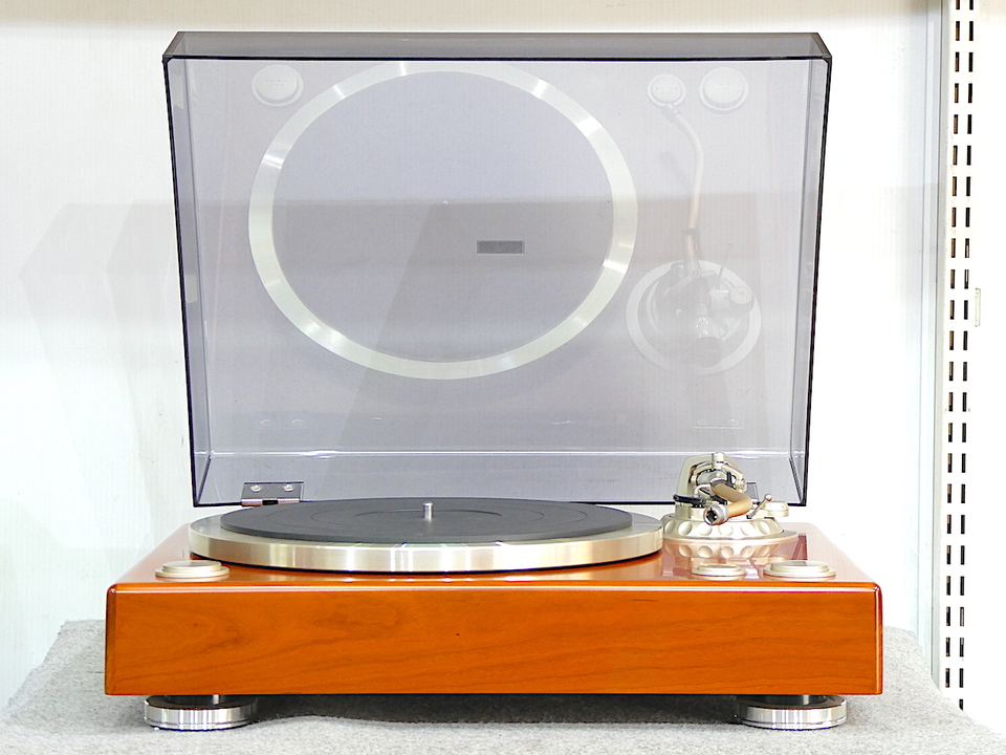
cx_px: 503
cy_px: 378
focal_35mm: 90
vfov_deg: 16.4
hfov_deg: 21.8
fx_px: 2616
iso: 200
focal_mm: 16.1
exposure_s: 1/6
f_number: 4.9
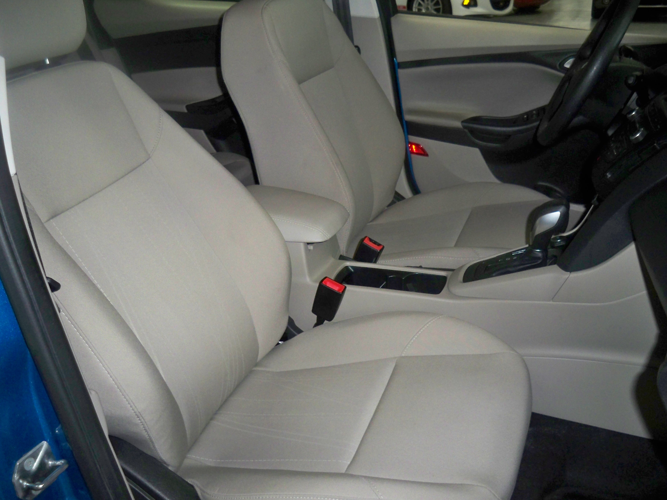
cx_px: 334
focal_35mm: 35
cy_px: 250
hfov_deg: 52.6
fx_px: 674
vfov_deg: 40.7
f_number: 3.1
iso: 200
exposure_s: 1/60
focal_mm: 6.3
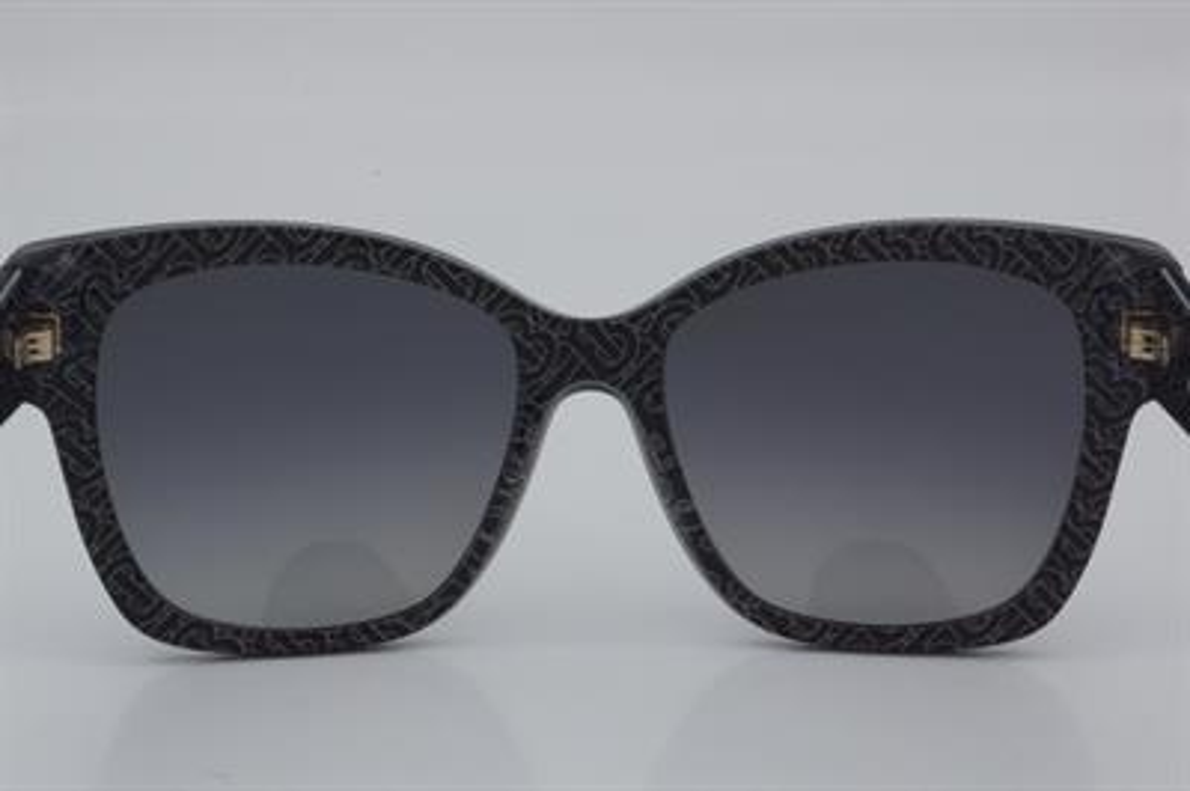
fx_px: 2725
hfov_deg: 24.6
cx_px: 595
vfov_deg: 16.5
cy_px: 396
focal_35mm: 82
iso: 100
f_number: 32
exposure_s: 1/4
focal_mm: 55
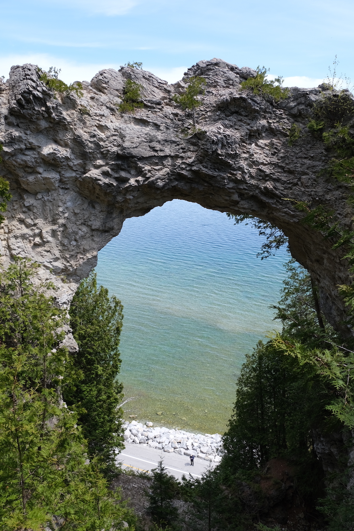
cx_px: 178
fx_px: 472
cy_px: 297
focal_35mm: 32
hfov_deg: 41.1
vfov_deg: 58.5
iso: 160
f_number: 7.1
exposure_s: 1/180
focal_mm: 18
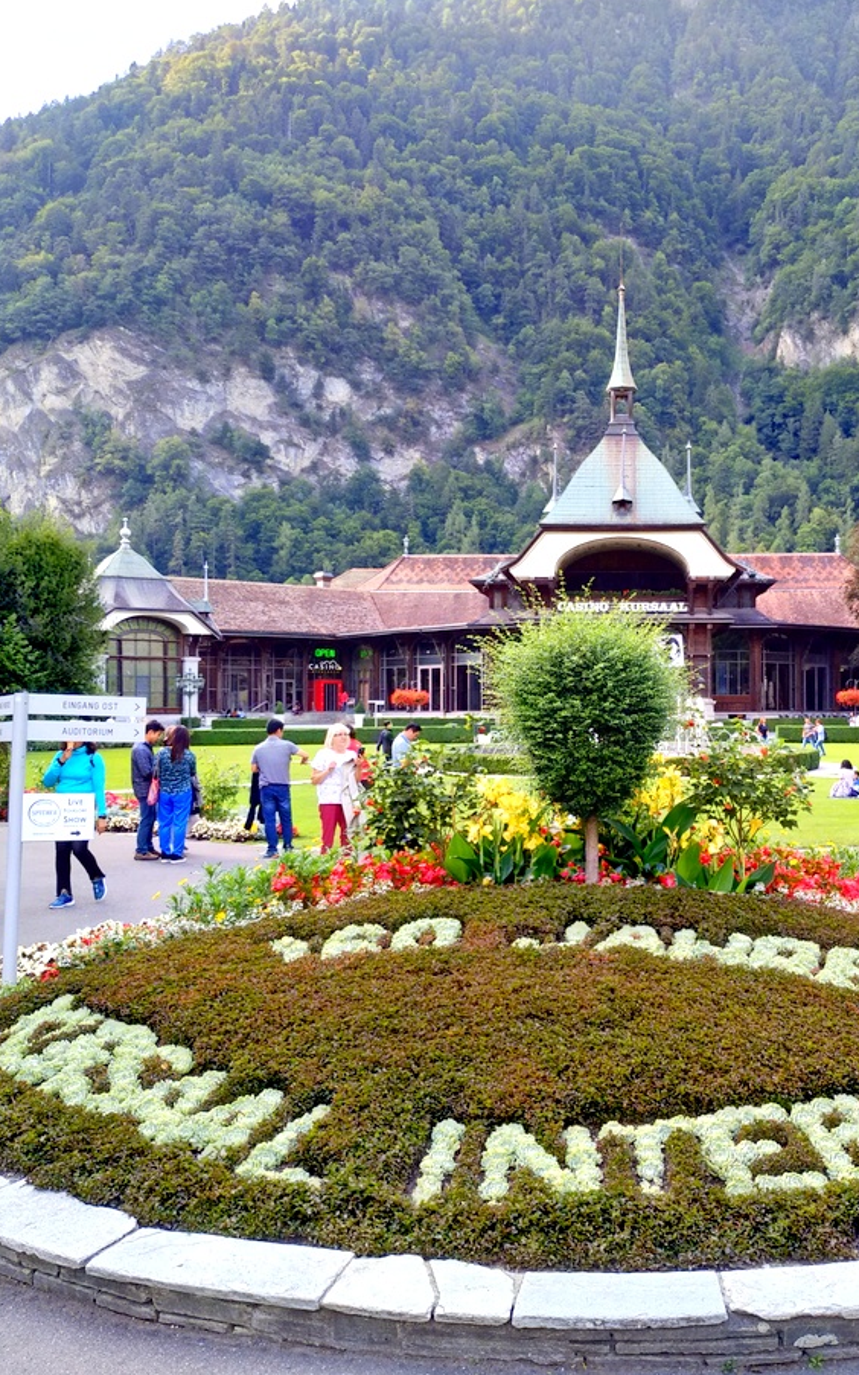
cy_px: 659
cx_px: 590
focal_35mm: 31
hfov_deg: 40.0
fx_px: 1162
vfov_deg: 61.2
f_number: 1.9
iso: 101
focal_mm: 3.94
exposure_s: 1/153
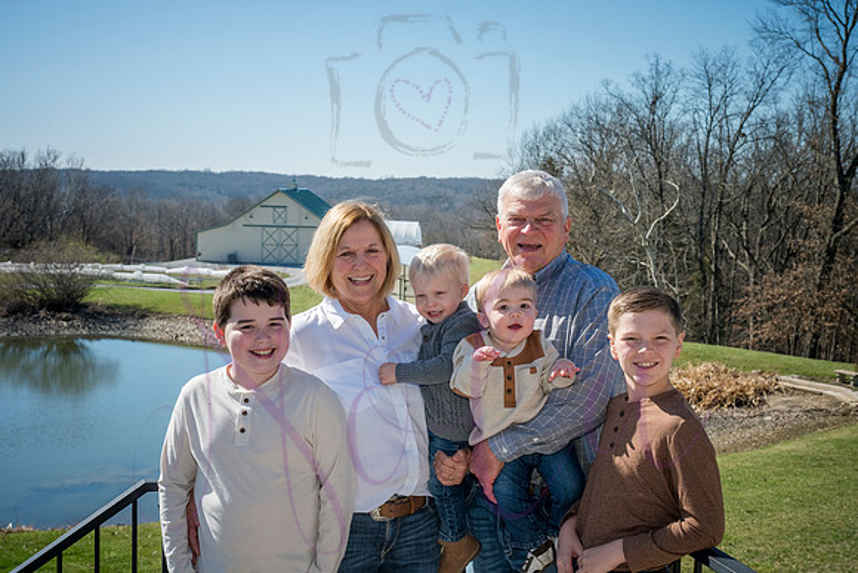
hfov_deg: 41.1
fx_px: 1144
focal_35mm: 48
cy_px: 286
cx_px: 429
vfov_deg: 28.1
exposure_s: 1/640
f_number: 10
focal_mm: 48
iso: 400
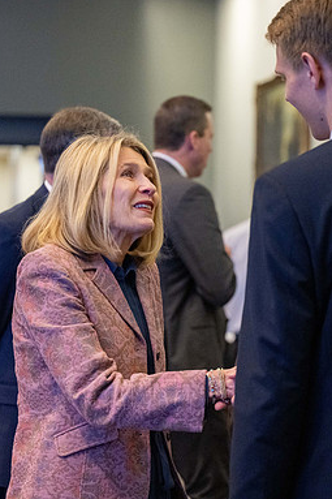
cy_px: 250
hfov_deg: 12.9
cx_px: 197
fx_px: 1468
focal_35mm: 106
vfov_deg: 19.3
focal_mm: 70
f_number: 2.8
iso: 6400
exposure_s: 1/250
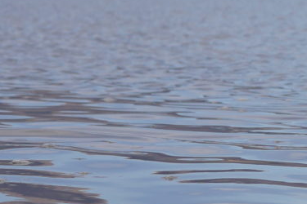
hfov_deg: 6.1
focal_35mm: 307
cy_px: 12
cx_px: 968
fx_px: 2618
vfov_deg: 4.5
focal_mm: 30
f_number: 5
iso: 100
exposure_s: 1/1000
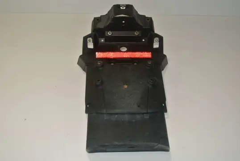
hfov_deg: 43.6
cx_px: 120
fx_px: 300
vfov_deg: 29.9
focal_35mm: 45
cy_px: 80
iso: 200
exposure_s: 1/60
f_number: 4.5
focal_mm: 16.9
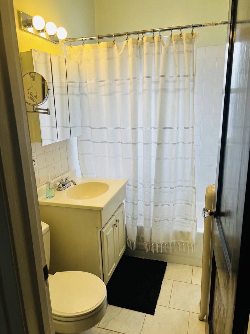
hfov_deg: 53.1
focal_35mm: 26
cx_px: 125
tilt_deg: -15.0
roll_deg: +2.1
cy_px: 167
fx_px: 250
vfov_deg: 67.3
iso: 50
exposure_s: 1/120
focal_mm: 5.7
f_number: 1.5
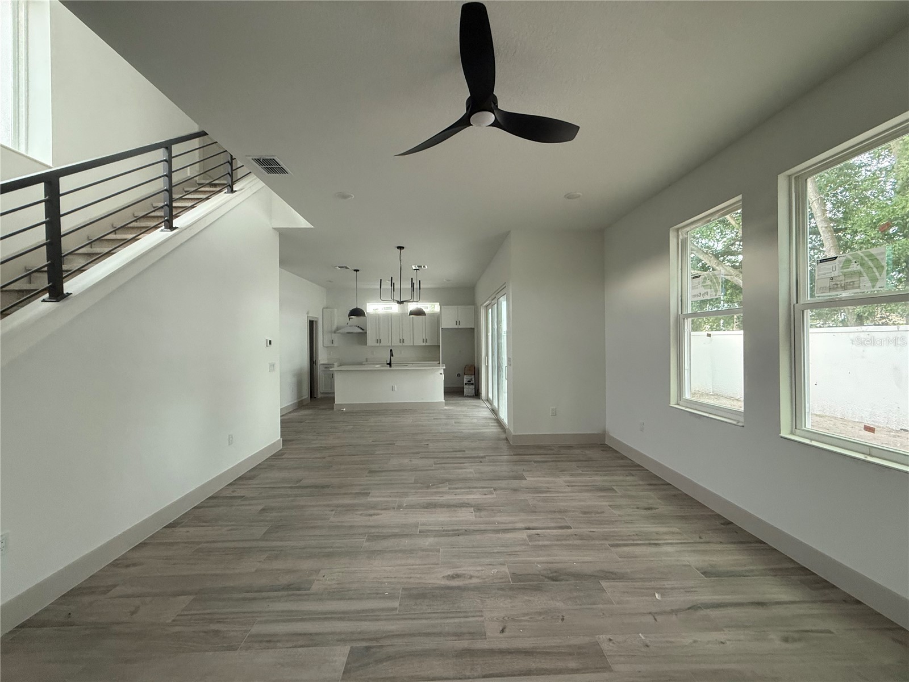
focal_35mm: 14
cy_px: 341
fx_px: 368
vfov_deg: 85.7
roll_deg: +0.7
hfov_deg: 102.1
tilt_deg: +0.7
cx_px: 454
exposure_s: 1/70
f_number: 2.2
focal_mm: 2.22
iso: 320
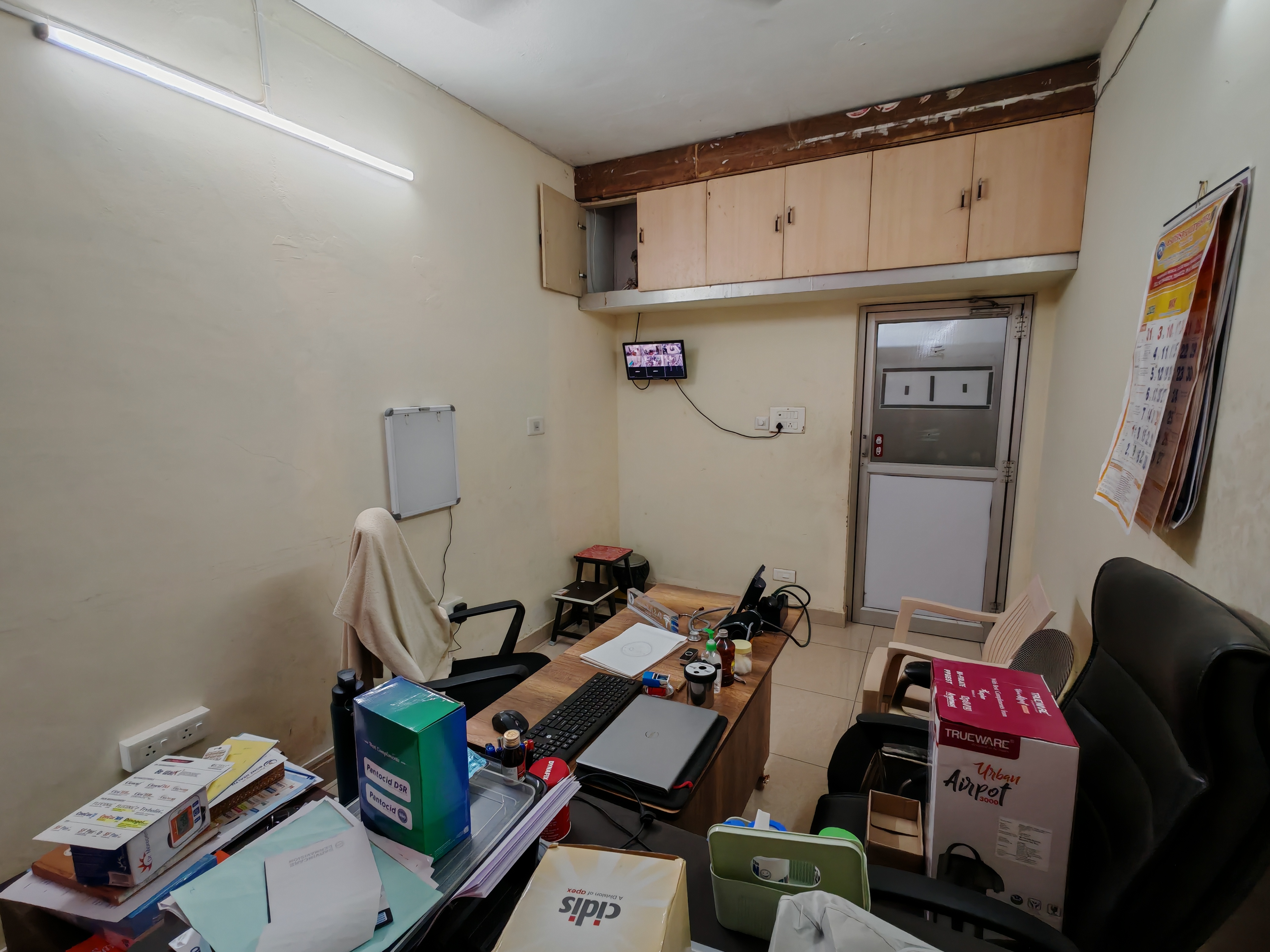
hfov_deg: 94.5
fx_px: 587
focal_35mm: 16
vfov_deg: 78.1
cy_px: 476
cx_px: 635
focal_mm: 1.96
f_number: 2.2
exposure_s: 1/50
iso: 125
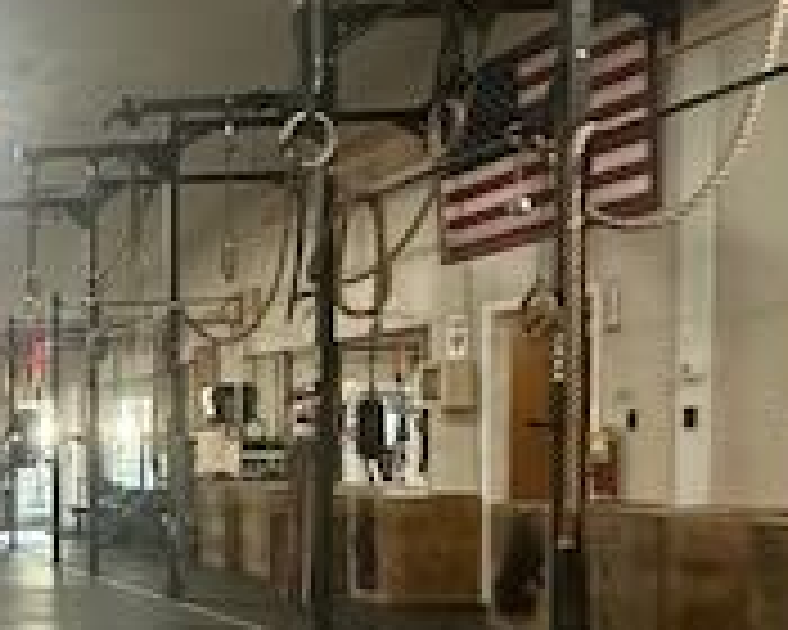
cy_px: 518
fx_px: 1166
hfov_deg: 26.9
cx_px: -387
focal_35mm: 50
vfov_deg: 29.5
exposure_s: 1/60
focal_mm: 2.22
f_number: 2.2
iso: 1000
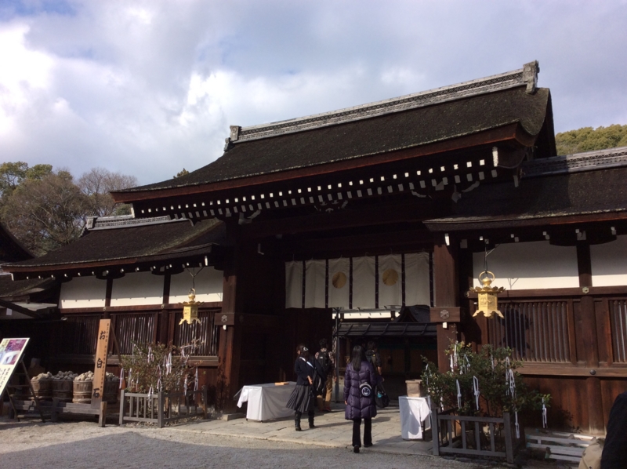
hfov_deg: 56.9
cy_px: 234
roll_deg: +0.0
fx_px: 579
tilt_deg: +11.9
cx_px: 314
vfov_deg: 44.1
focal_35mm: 32
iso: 32
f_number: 2.4
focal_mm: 3.3
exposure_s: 1/1167
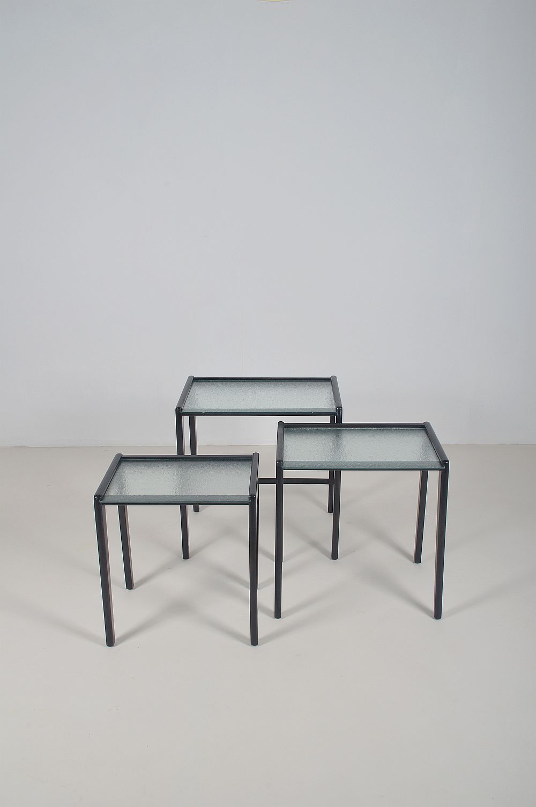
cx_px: 268
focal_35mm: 38
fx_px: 839
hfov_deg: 35.4
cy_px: 404
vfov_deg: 51.3
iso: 100
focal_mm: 25
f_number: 22
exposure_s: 1/160
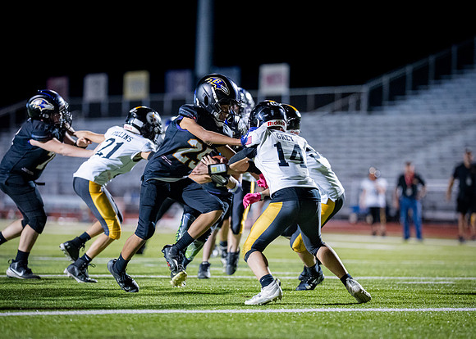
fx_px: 2271
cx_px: 210
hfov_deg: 12.0
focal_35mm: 168
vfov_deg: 8.6
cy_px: 192
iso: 3200
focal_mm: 135
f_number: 1.8
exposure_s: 1/1250
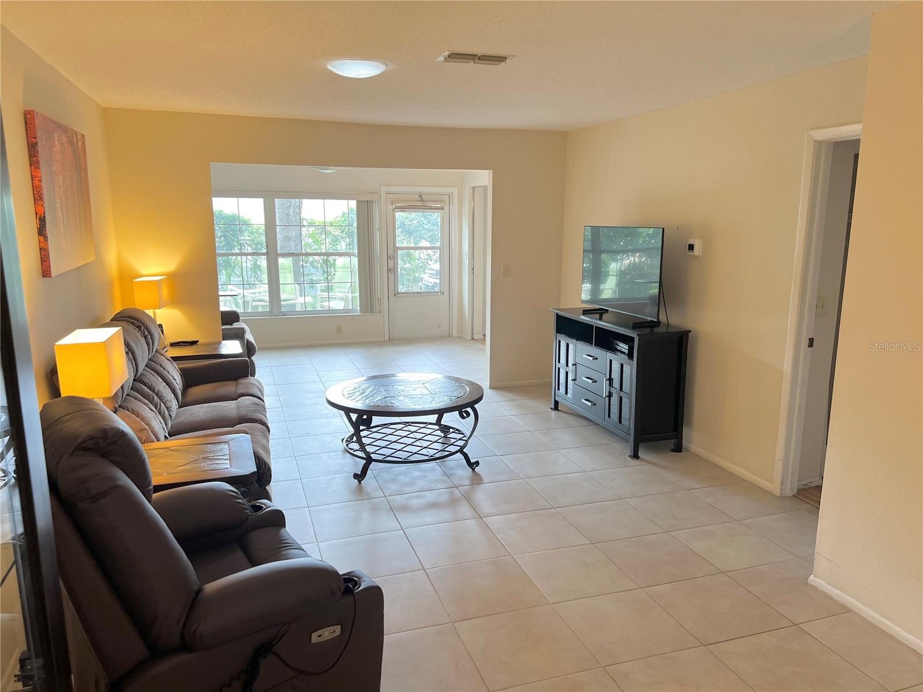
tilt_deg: -11.5
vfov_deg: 53.1
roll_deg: -0.1
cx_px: 462
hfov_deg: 67.3
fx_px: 693
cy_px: 346
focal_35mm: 26
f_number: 1.5
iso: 100
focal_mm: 5.7
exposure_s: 1/120
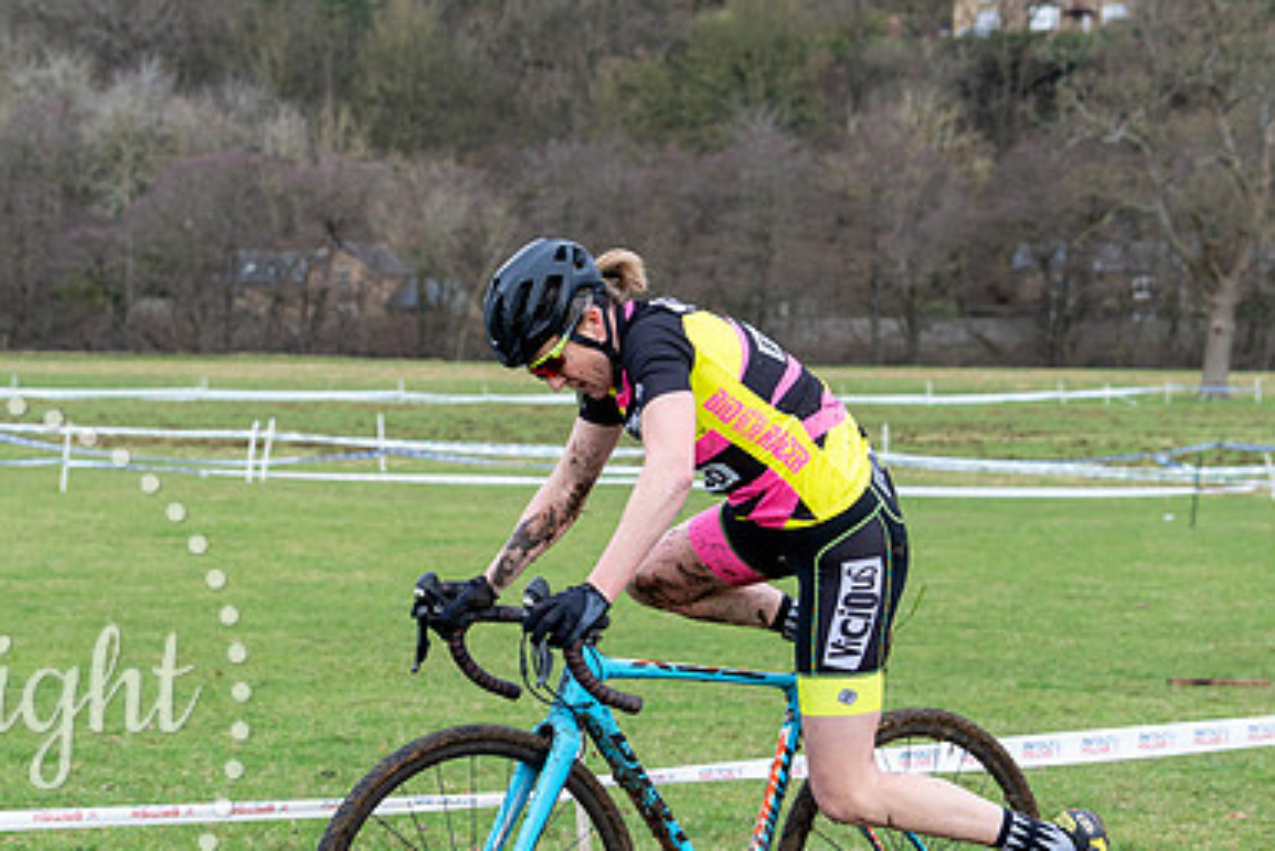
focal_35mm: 101
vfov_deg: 13.5
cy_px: 585
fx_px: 3578
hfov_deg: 20.2
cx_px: 545
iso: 500
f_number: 3.5
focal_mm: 48
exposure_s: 1/640
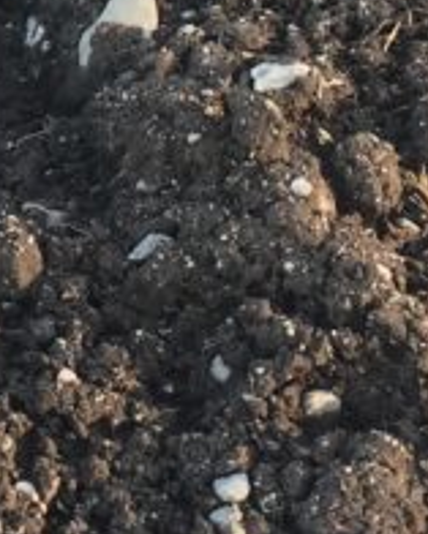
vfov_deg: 12.2
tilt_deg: -19.5
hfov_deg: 10.2
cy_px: -349
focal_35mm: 148
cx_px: -169
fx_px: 2342
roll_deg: -0.2
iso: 32
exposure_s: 1/100
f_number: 2.2
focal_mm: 4.15
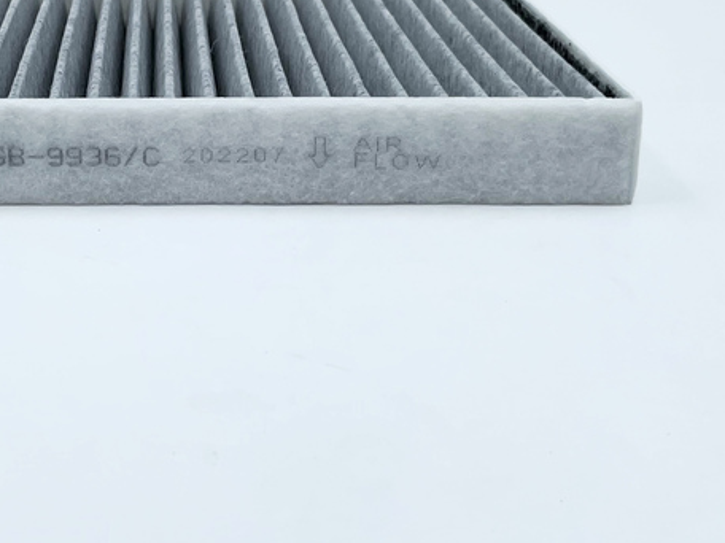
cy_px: 81
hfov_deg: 32.9
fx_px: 1194
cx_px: 157
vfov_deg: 25.1
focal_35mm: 57
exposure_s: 1/1247
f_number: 1.6
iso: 32
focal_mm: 4.2
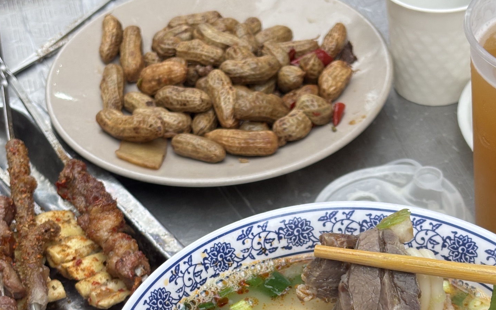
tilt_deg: -45.8
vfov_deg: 16.6
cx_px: 253
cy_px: 315
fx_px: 1041
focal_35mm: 77
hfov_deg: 26.8
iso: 50
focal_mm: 5.96
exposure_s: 1/106
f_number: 1.6
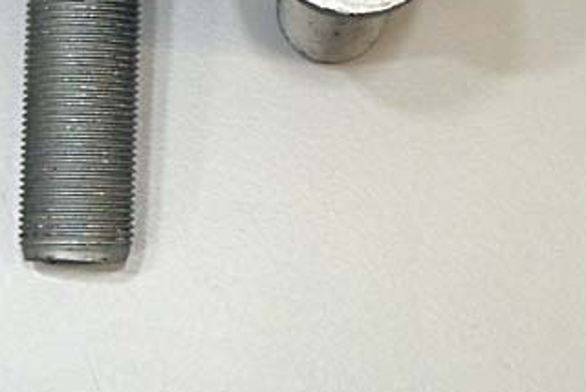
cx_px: 291
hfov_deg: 12.7
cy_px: -20
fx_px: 2639
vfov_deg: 8.4
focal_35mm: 162
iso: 800
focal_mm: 14
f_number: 5.9
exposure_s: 1/80
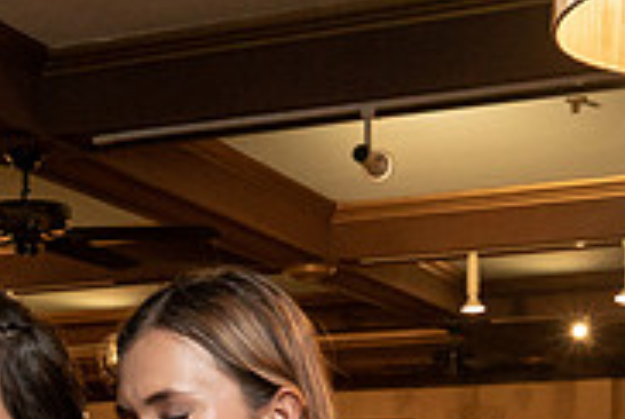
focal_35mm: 90
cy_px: 630
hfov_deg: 22.3
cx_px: 115
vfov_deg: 14.2
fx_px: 1565
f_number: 5.6
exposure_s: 1/200
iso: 2000
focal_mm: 27
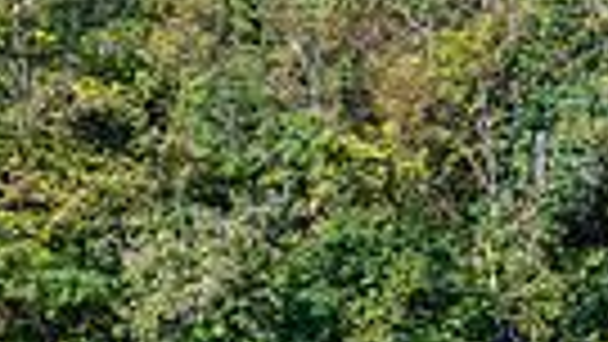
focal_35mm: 383
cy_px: 830
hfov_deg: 5.5
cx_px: -518
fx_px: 6176
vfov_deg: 3.1
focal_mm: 85
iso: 100
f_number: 10
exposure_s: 1/1.67
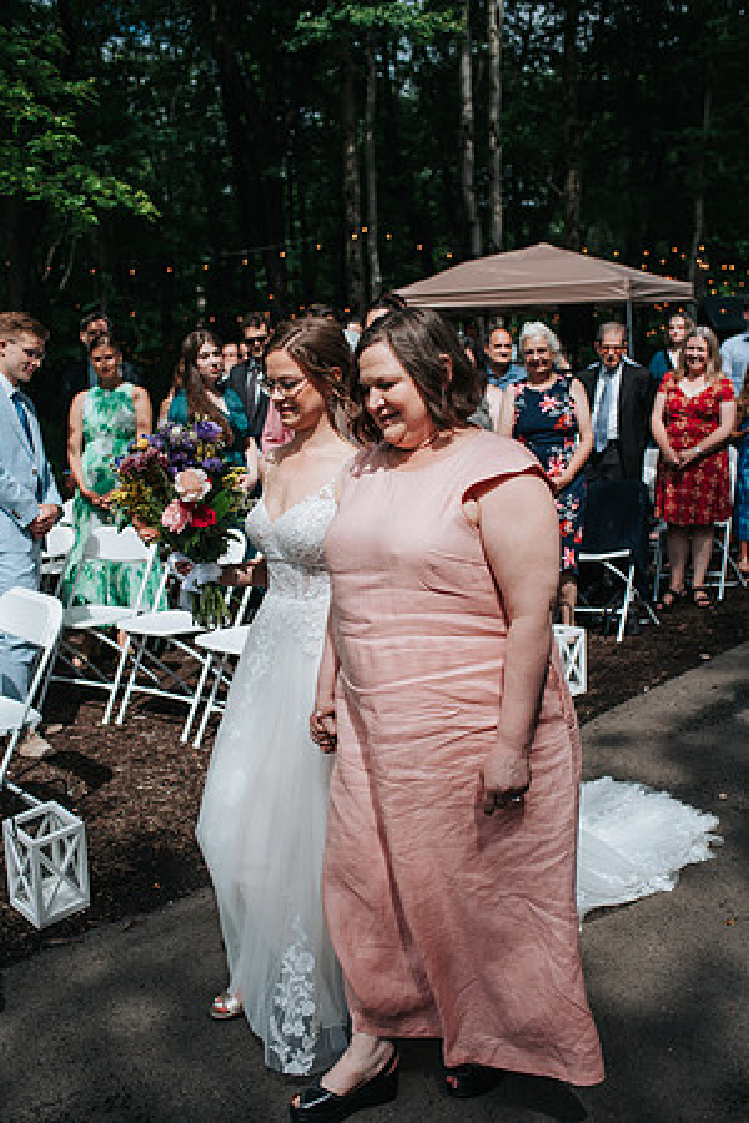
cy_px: 562
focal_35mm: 35
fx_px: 1092
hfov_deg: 37.9
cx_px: 374
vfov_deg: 54.4
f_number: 3.5
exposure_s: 1/1250
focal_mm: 35
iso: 100
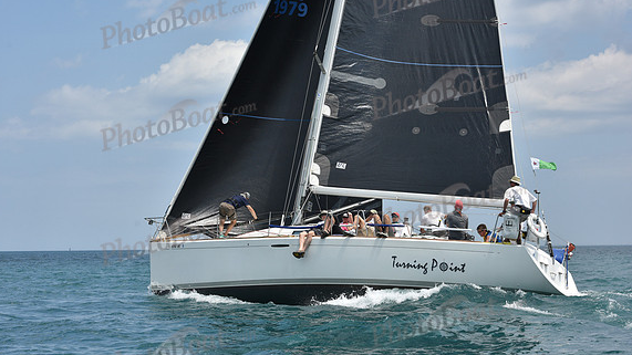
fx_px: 1391
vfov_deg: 14.6
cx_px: 314
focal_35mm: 83
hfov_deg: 25.6
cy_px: 164
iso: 250
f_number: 8
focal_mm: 78
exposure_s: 1/1250
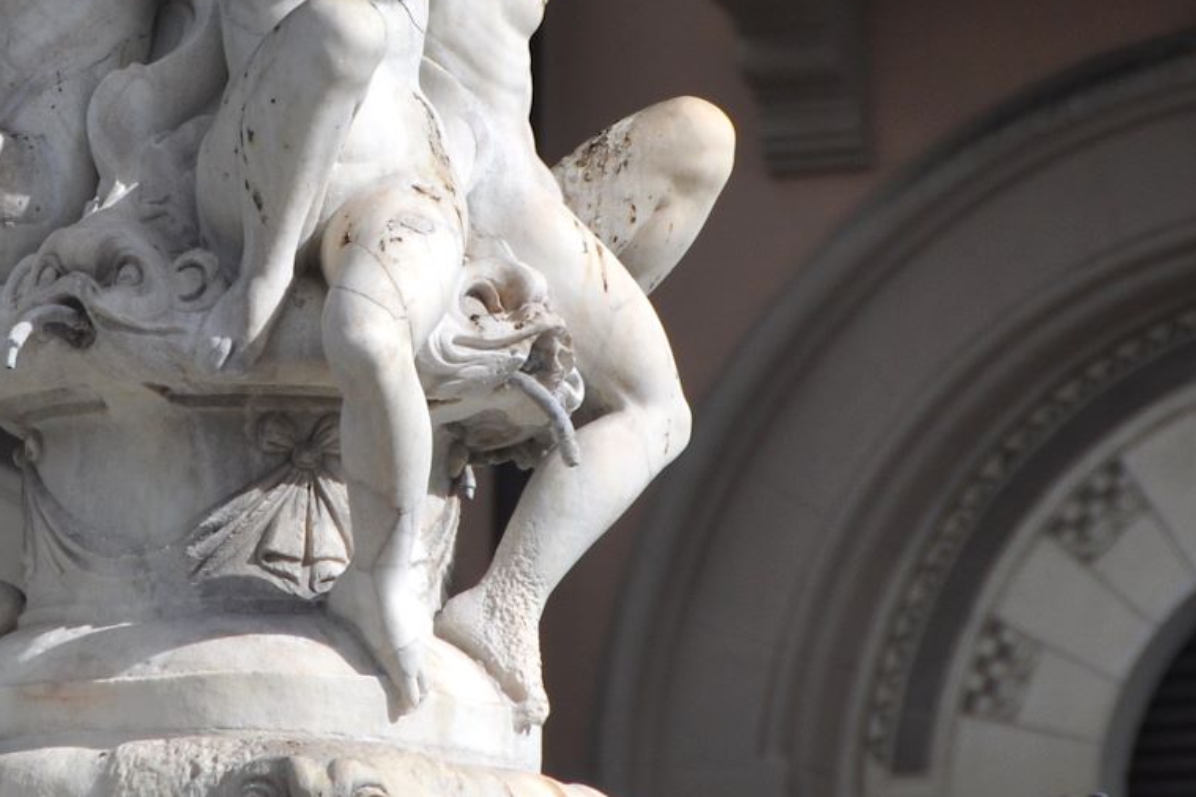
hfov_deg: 3.2
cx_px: 269
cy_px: 50
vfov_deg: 2.1
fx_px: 21393
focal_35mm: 644
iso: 250
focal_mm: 170
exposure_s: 1/500
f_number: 5.6
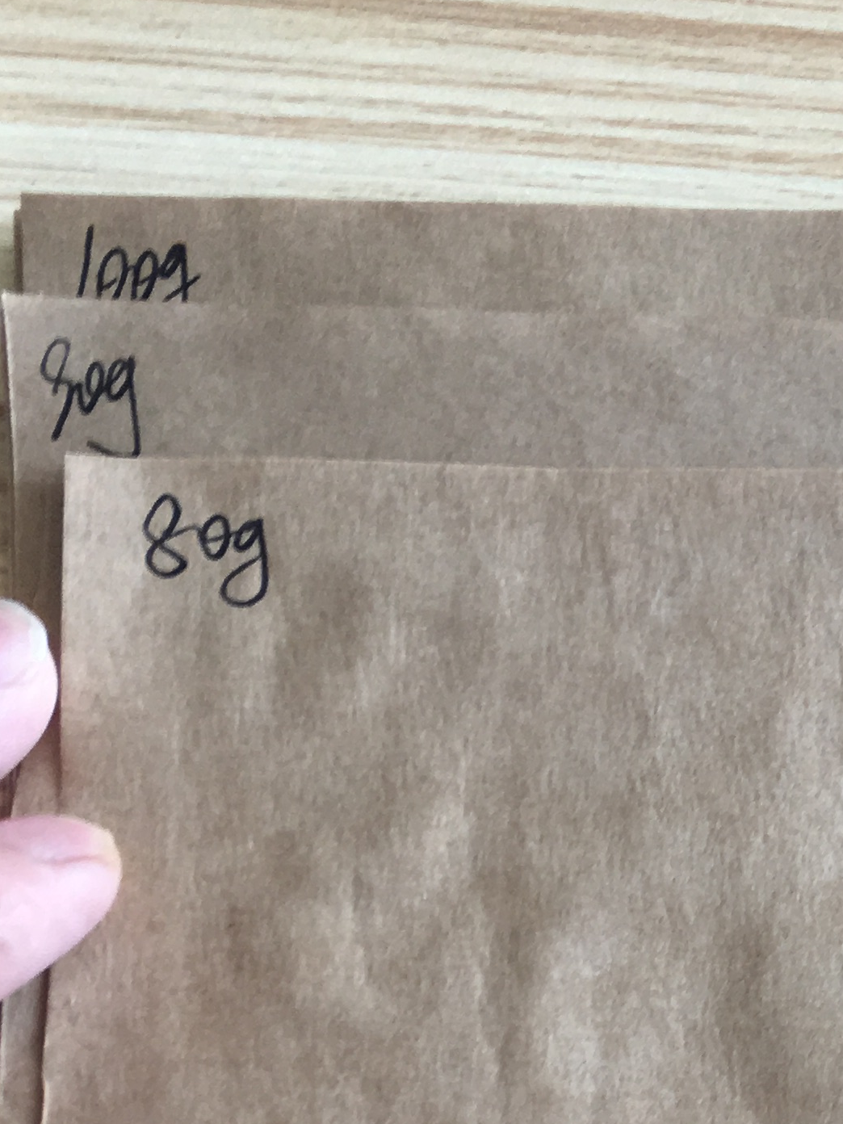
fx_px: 2728
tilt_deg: -78.9
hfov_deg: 16.8
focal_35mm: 84
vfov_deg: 21.3
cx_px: 1009
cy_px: 1432
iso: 25
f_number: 2.2
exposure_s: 1/50
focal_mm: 4.15
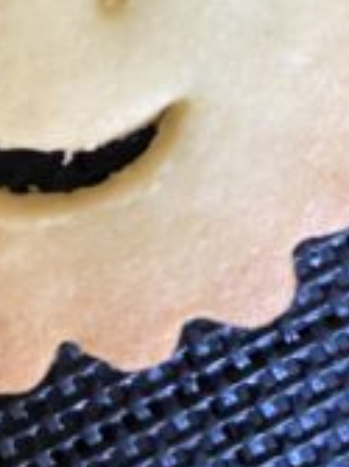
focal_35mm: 75
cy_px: -67
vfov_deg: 24.0
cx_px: 82
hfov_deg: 19.5
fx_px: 1009
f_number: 1.8
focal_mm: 4.25
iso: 500
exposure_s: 1/40
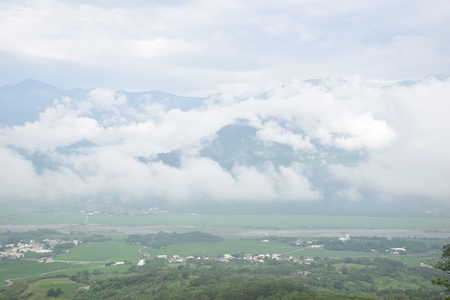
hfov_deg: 38.9
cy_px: 150
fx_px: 637
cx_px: 225
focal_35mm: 51
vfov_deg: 26.5
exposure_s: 1/500
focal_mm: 34
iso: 320
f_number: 6.3
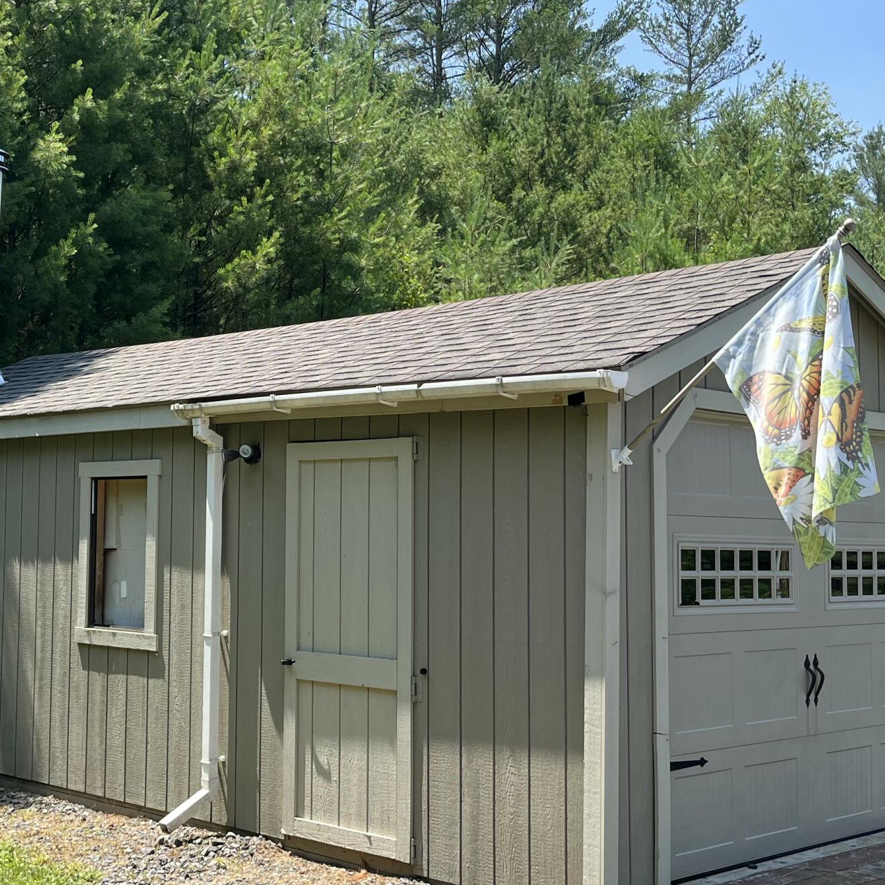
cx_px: 298
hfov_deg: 32.5
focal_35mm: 52
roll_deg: -1.6
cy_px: 436
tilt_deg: +5.4
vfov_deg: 32.8
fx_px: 1504
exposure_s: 1/1279
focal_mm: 5.1
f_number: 1.6
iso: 50
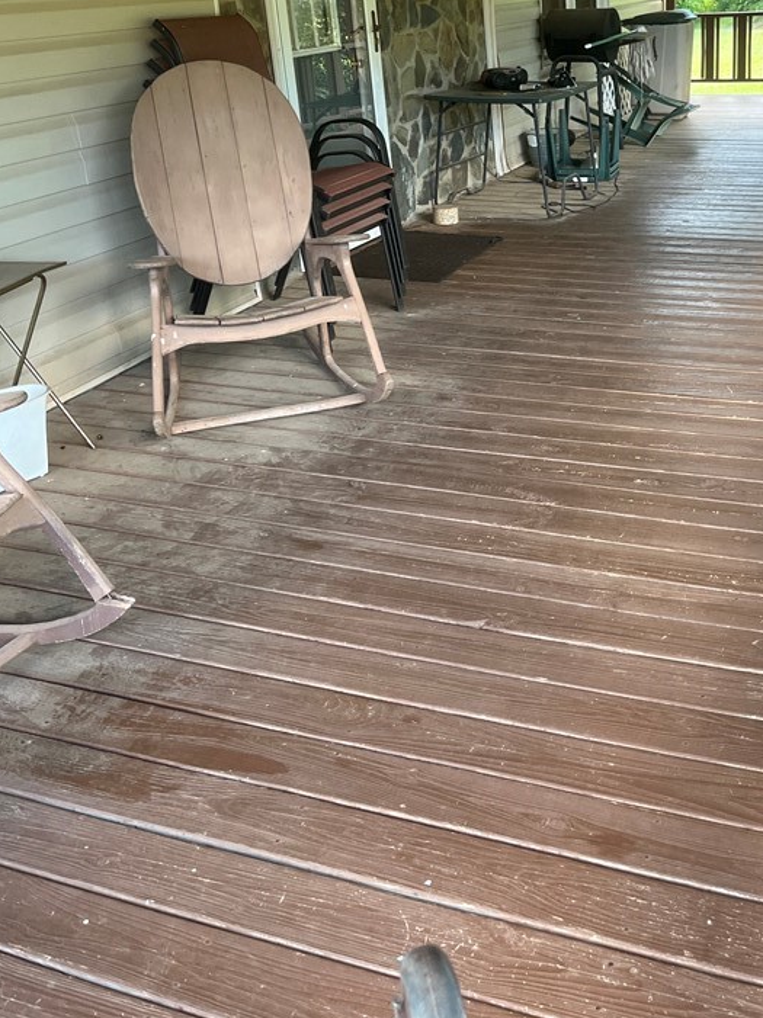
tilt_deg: -16.0
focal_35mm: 38
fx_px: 1118
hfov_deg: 37.1
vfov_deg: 48.3
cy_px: 347
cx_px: 530
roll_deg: +4.5
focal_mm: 5.1
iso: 100
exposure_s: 1/121
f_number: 1.6
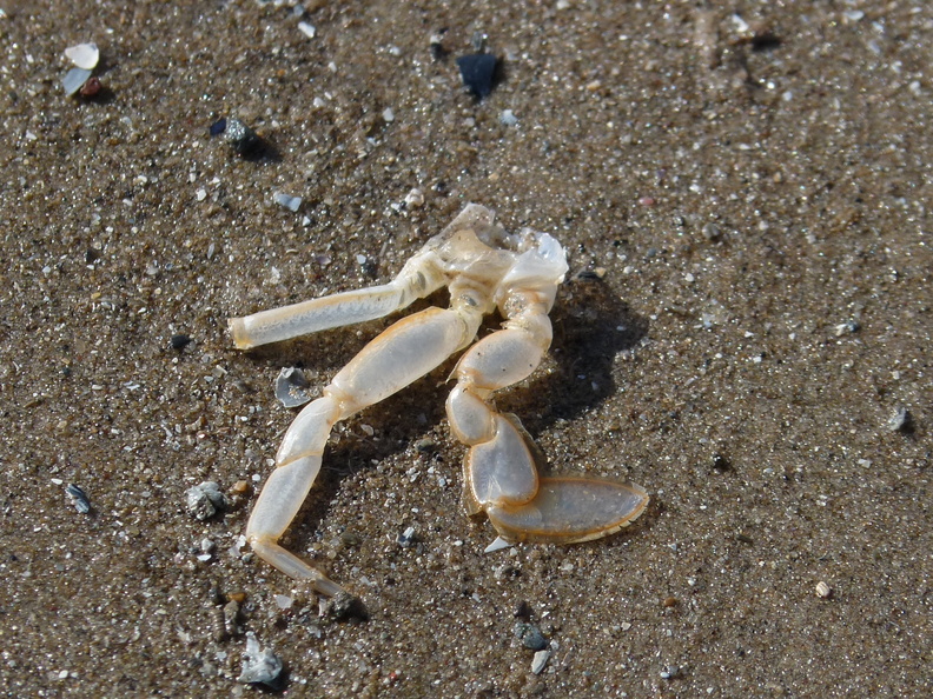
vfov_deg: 2.4
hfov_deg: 3.2
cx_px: 466
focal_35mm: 627
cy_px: 350
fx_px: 16899
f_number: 6.3
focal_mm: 79.9
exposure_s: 1/500
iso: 100
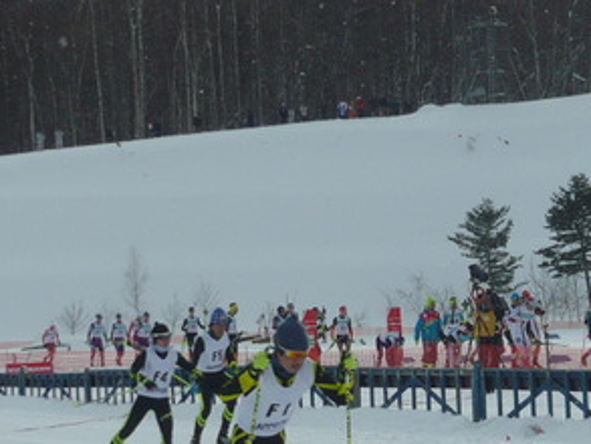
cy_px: 263
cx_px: 418
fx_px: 2152
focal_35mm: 126
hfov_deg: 15.6
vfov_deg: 11.8
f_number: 10
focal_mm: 9.1
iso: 100
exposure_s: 1/250
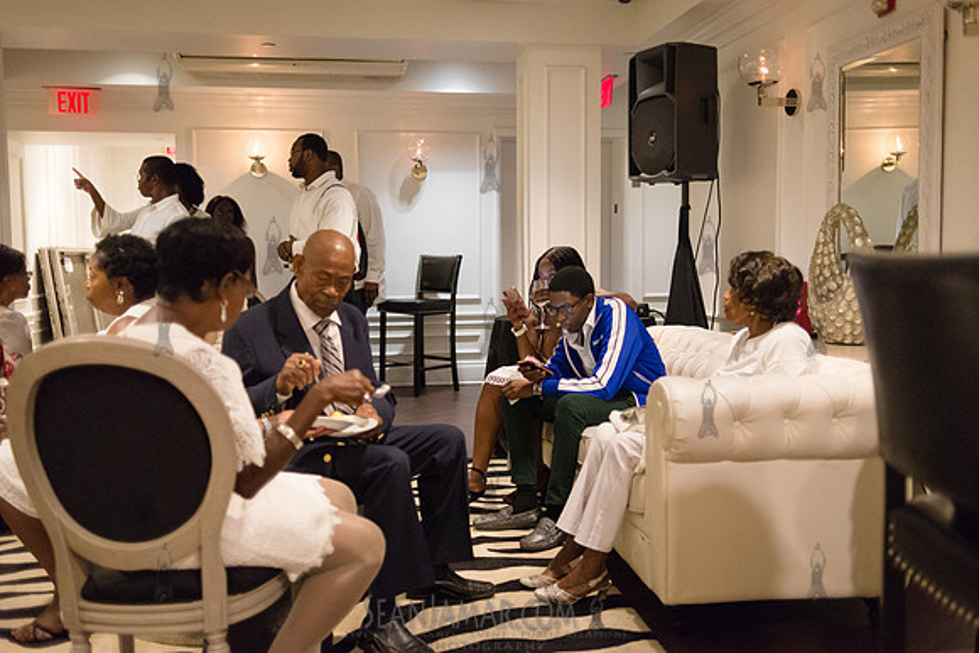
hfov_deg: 54.4
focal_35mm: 35
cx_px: 490
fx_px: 952
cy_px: 326
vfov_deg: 37.9
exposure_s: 1/125
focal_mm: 35
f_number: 2
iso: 4000
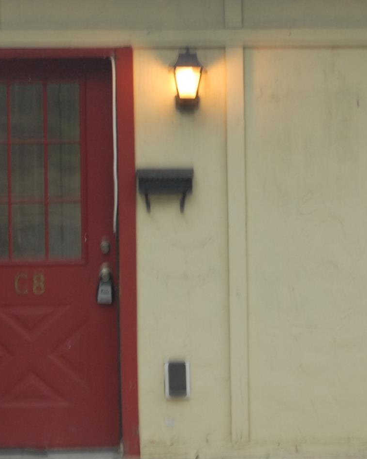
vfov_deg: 12.7
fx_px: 2064
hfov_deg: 10.1
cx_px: 252
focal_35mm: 152
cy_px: 160
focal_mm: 50
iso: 400
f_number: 10
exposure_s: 1/5
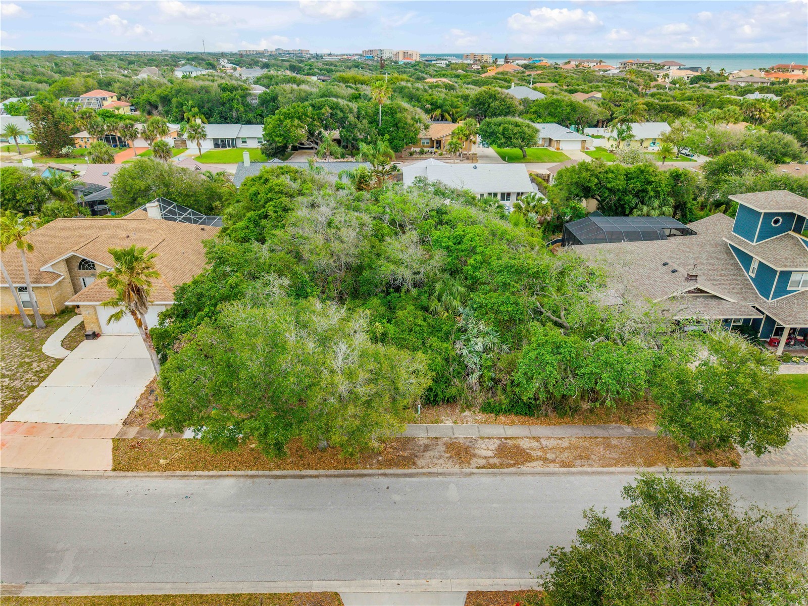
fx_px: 560
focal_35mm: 24
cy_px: 303
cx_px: 404
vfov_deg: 56.8
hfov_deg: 71.6
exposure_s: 1/60
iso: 130
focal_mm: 8.67
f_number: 1.8
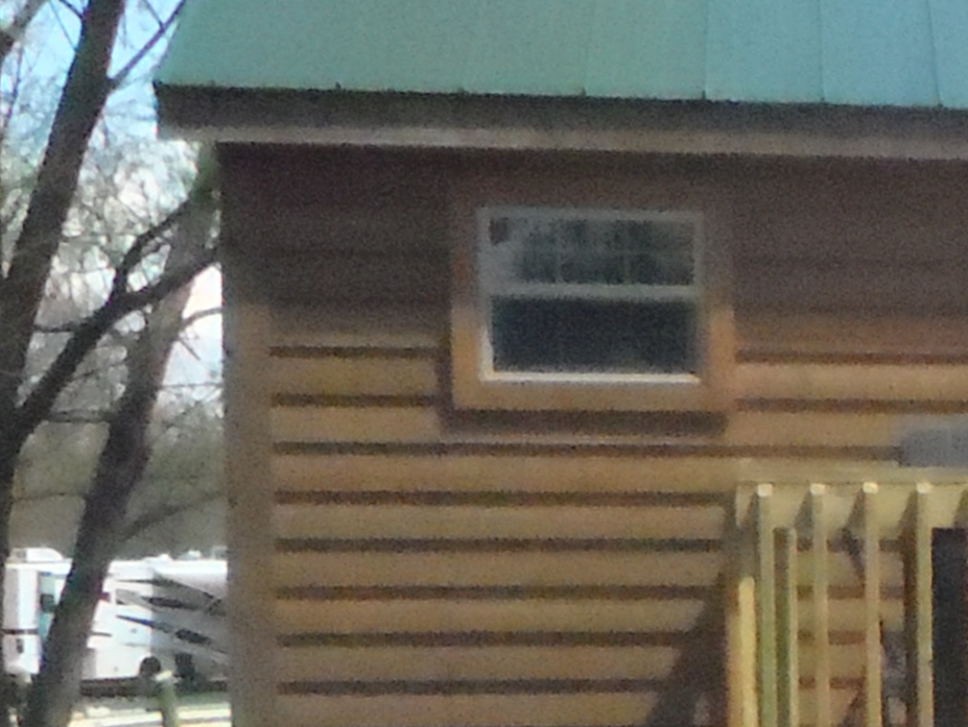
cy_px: 788
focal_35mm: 119
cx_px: 1711
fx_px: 3328
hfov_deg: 14.6
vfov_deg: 12.3
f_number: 10
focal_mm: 5
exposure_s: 1/640
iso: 1600
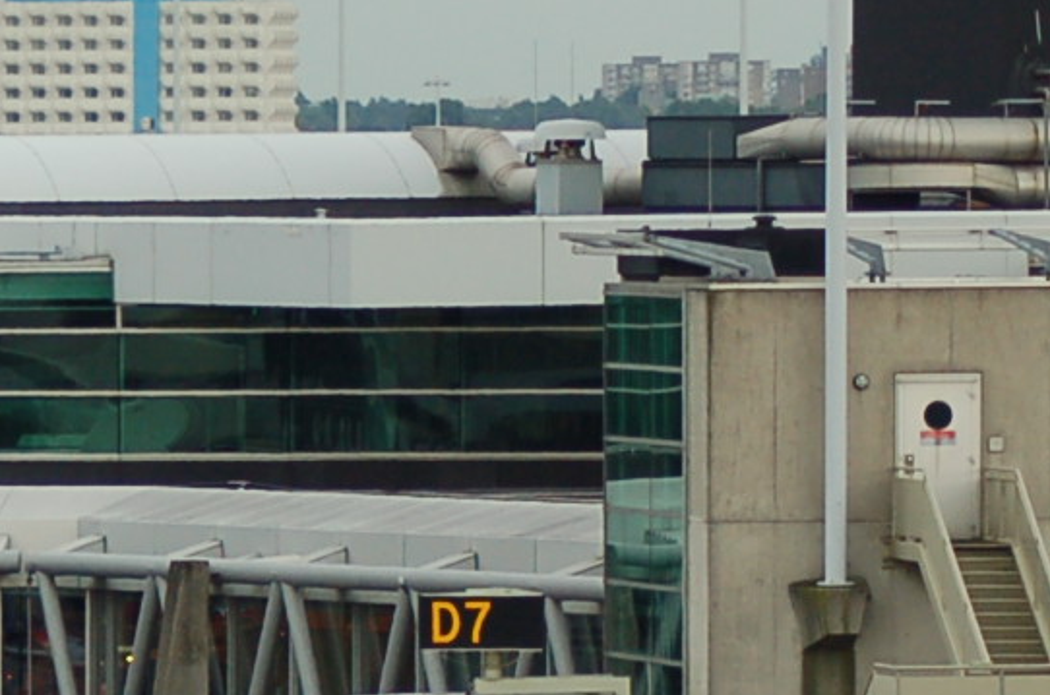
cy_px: 1028
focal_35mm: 531
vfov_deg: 2.6
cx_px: -1009
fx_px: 15458
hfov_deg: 3.9
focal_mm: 85
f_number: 5
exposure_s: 1/400
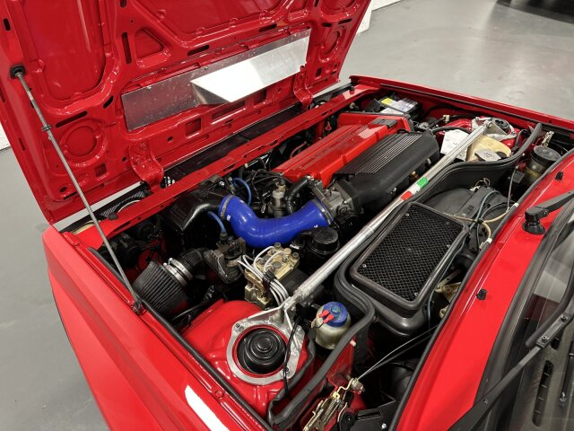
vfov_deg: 56.8
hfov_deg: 71.6
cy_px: 216
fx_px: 398
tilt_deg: -43.8
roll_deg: -4.5
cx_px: 287
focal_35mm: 24
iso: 500
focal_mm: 6.86
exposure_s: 1/50
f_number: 1.78
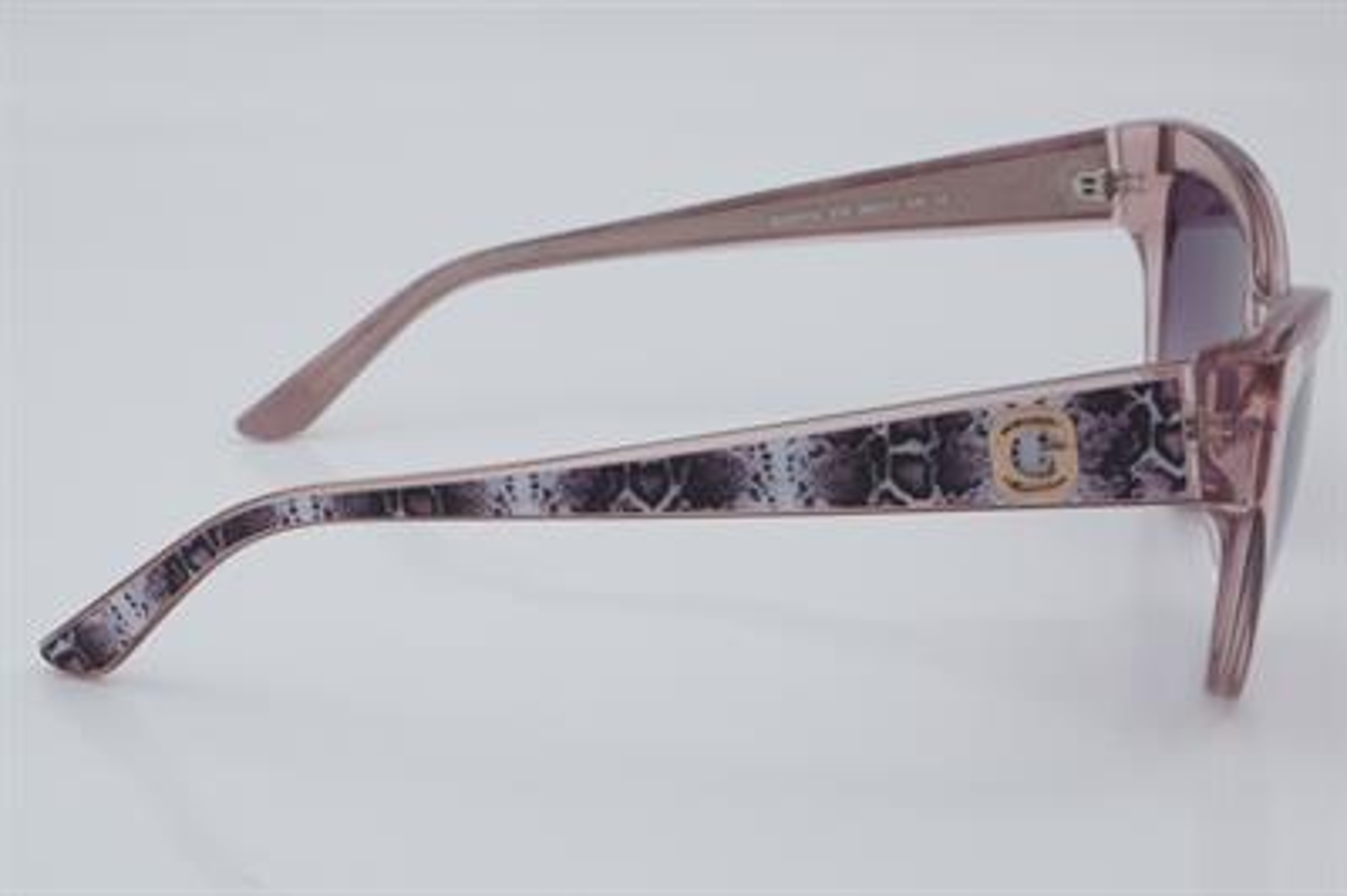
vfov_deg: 18.2
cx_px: 674
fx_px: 2804
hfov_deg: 27.0
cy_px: 448
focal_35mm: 75
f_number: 32
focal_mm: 50
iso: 100
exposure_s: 1/4
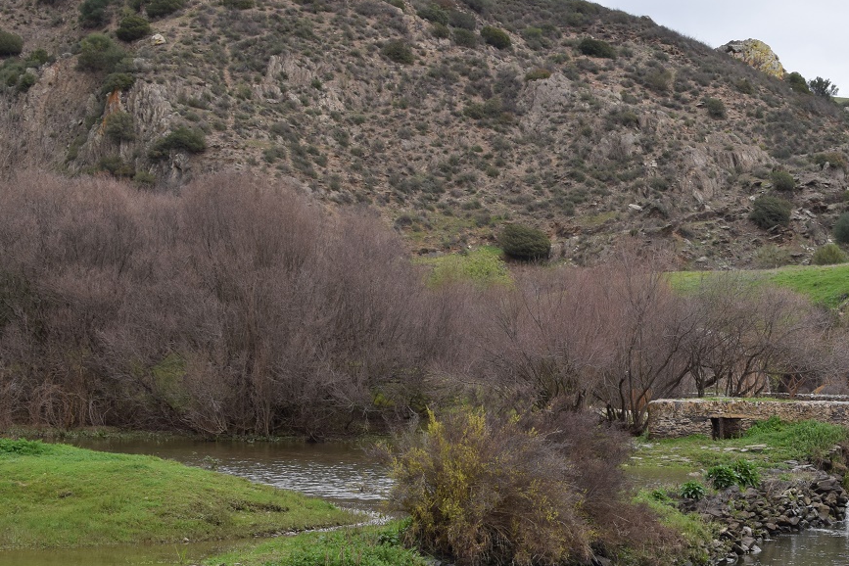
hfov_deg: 22.2
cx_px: 639
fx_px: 2143
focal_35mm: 91
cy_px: 432
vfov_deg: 15.0
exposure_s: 1/250
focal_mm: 35
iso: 400
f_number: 8
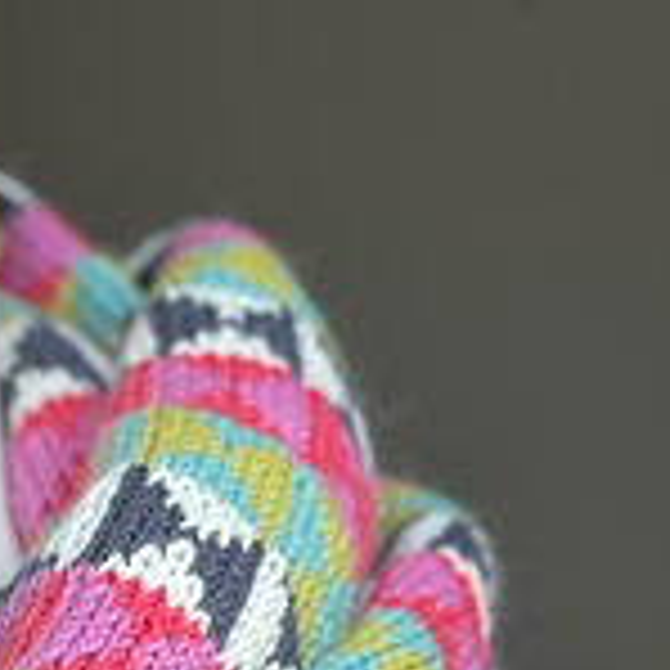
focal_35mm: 182
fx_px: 3985
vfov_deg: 9.5
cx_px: -283
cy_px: 823
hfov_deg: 9.4
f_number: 1.78
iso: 80
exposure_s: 1/2114
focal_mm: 6.86
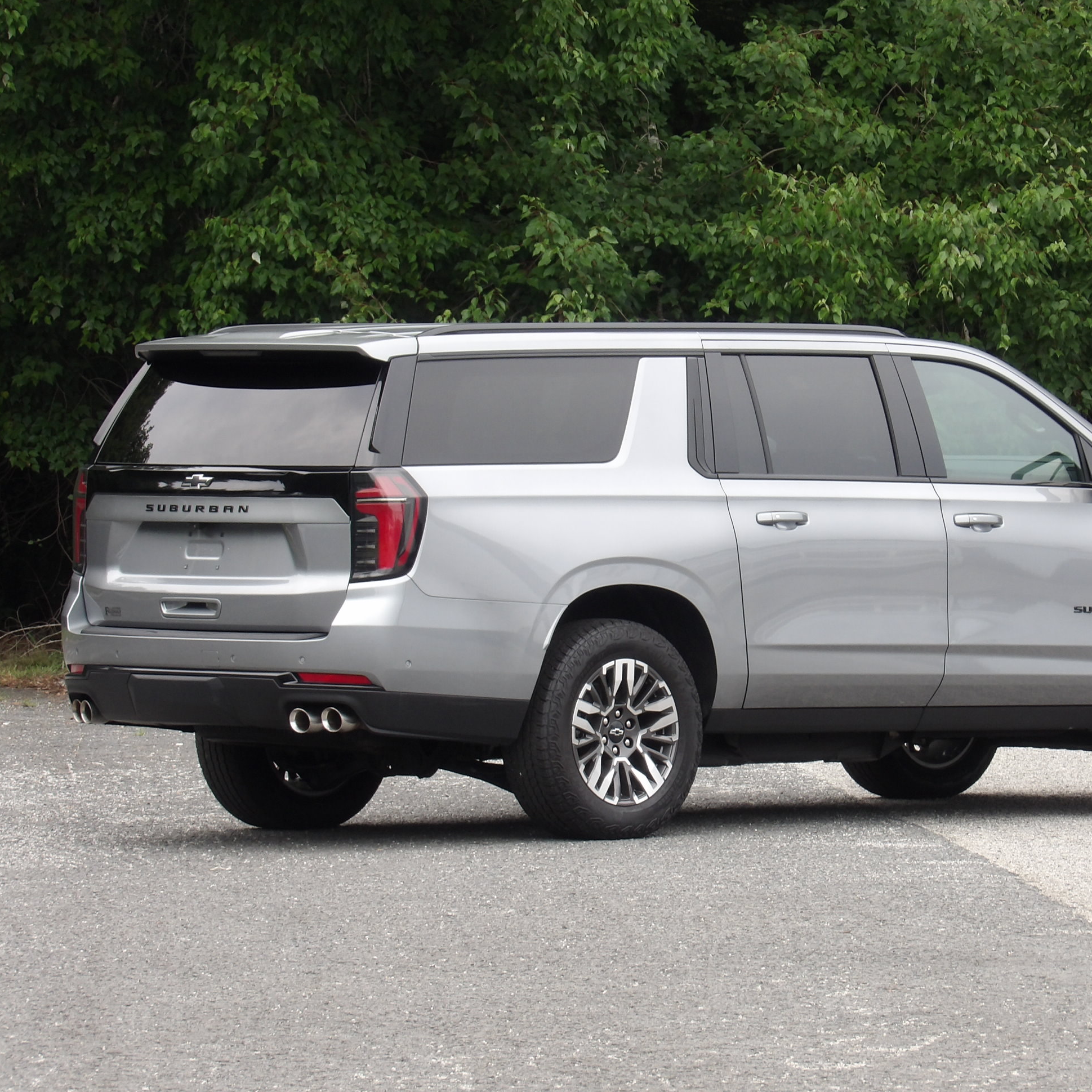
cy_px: 546
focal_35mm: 234
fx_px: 8352
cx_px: 699
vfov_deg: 7.5
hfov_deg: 7.5
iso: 100
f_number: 5.5
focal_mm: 35.6
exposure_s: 1/112
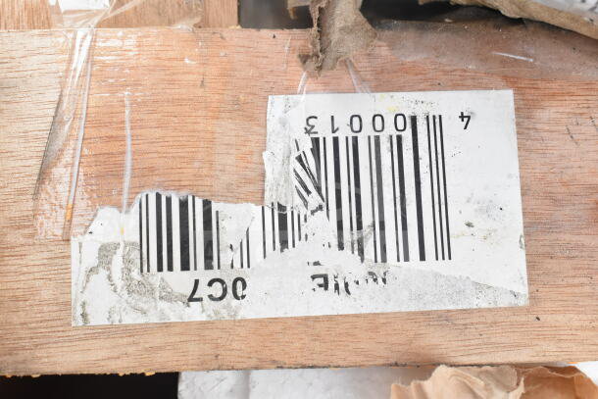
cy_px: 200
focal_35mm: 51
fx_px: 847
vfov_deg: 26.5
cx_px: 299
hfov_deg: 38.9
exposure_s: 1/400
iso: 1600
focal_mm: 34
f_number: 10
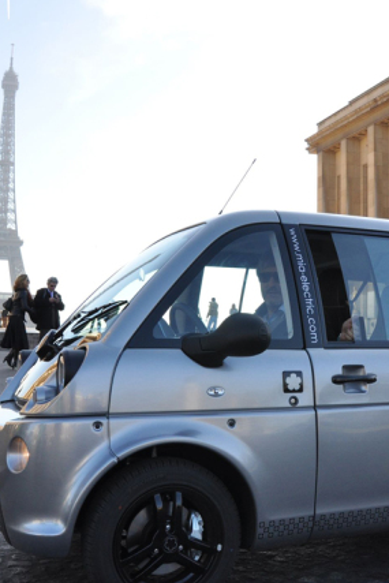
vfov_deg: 47.4
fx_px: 664
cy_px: 292
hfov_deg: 32.6
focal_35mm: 41
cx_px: 228
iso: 400
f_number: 9
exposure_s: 1/320
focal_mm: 18
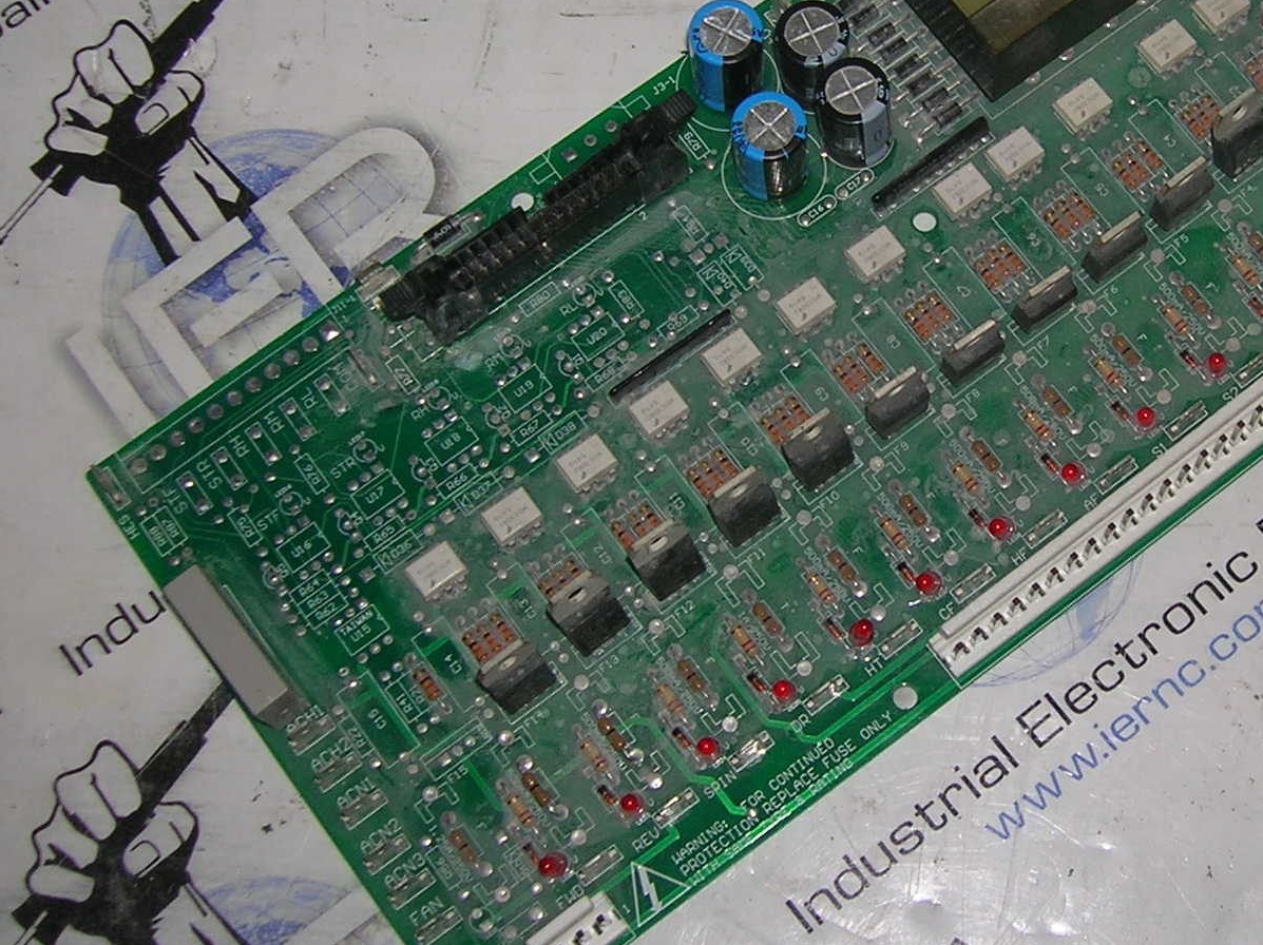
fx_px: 2370
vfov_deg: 22.5
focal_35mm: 65
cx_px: 1003
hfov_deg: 29.2
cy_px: 325
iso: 50
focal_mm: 5.7
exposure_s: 1/60.1
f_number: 2.9
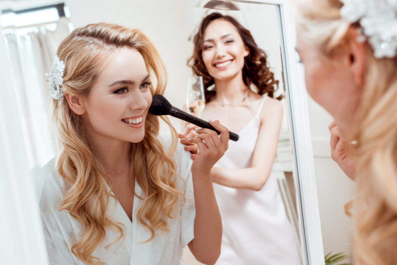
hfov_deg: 54.4
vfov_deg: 37.9
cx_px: 198
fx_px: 386
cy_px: 132
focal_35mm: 35
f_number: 3.2
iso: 640
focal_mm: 35
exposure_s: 1/160
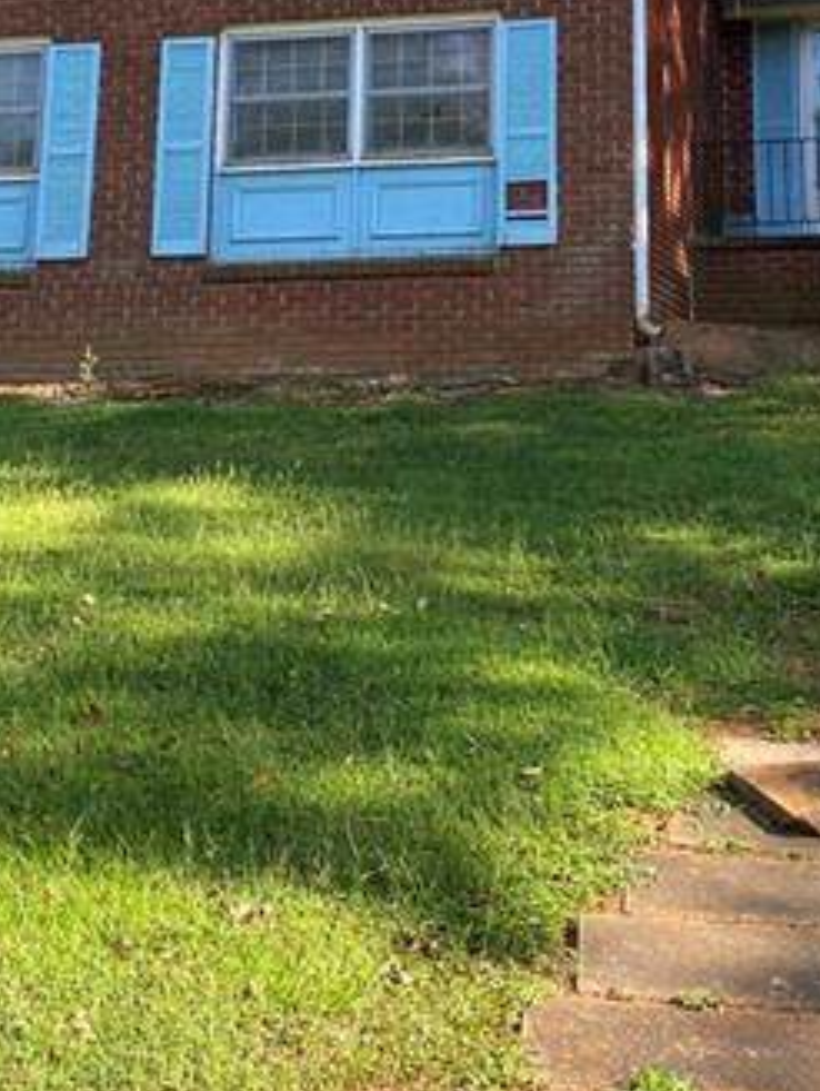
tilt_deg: +10.4
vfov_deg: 30.1
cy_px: 87
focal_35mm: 61
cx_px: 520
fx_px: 1923
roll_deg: -0.7
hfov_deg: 24.0
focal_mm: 4.25
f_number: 1.8
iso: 32
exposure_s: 1/536
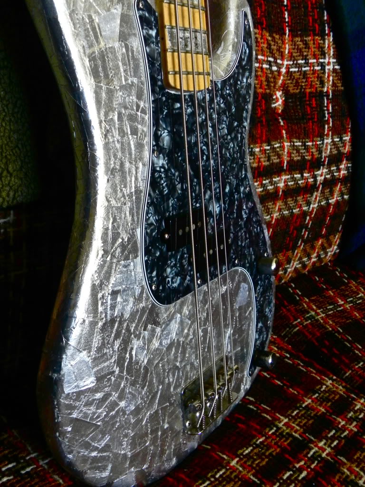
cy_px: 244
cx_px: 182
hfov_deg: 38.7
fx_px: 520
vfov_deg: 50.1
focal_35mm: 37
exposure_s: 1/30
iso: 376
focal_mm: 6.6
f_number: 3.2
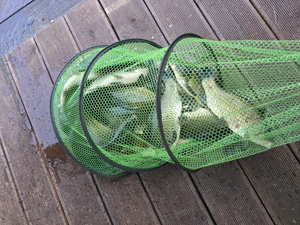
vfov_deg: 58.9
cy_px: 112
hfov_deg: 73.9
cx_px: 150
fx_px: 199
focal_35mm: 23
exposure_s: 1/120
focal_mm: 6.3
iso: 1250
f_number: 1.7
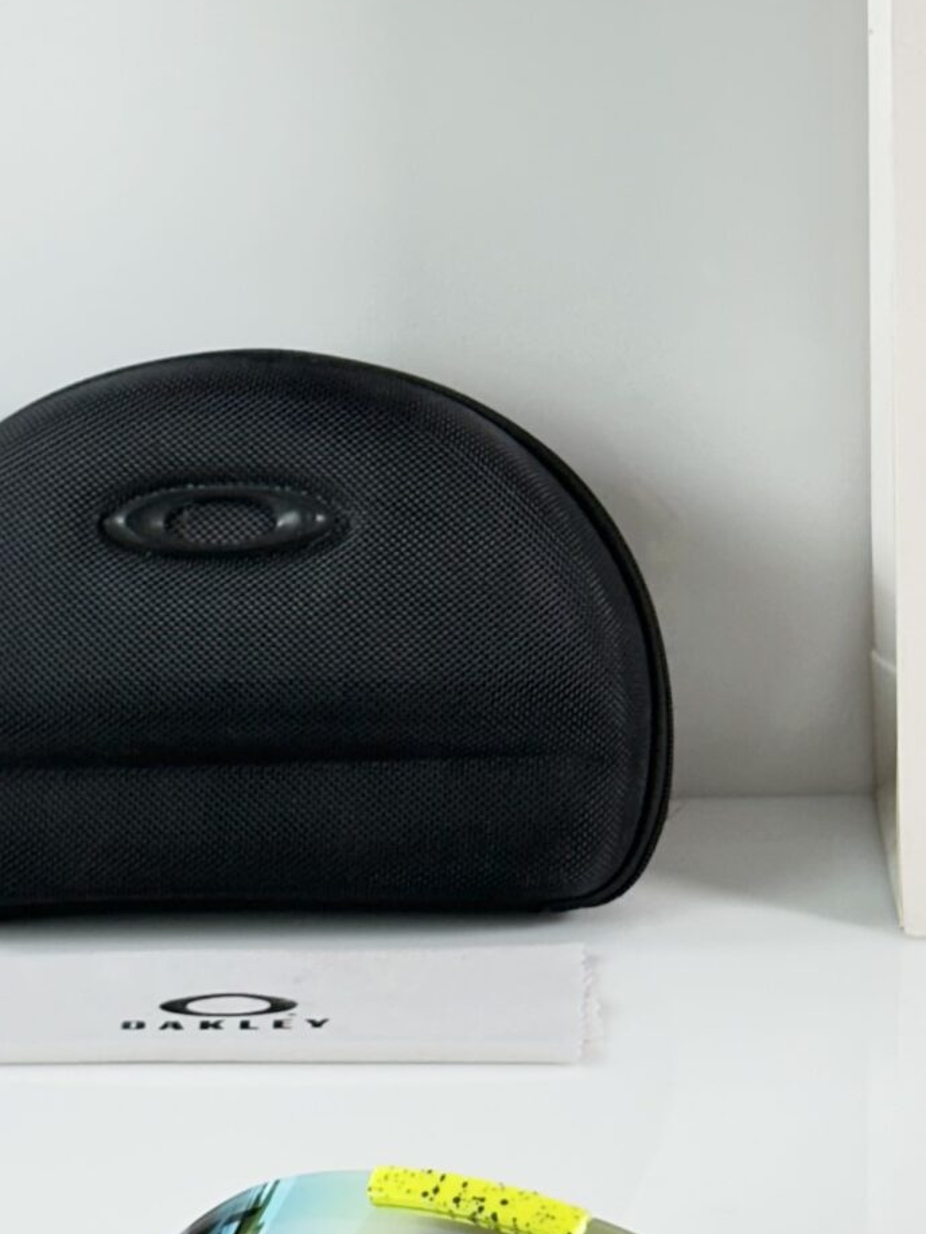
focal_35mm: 134
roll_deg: +1.7
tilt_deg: -20.9
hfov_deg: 11.1
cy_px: 541
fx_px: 4778
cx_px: 420
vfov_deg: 14.7
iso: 64
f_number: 1.78
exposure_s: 1/100
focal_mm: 6.86
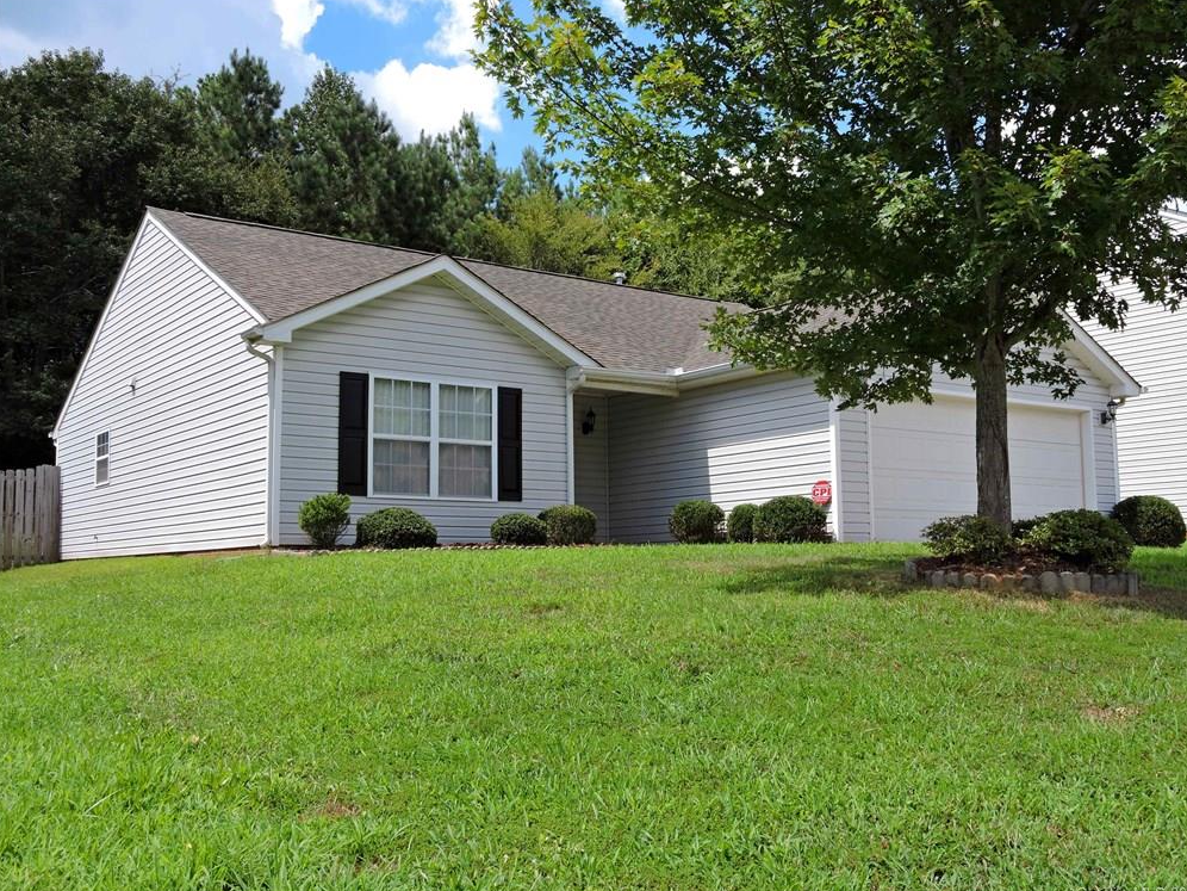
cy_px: 447
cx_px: 603
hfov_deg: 51.4
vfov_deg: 39.7
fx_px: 1234
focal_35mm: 36
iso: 100
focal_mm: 6.3
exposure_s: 1/500
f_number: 3.8
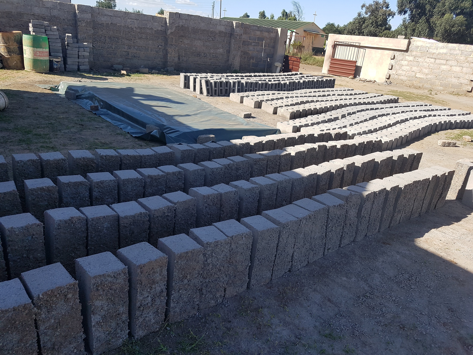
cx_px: 236
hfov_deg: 67.3
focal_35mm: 26
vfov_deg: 53.1
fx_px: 355
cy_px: 178
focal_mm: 4.2
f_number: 1.7
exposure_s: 1/1172
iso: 50
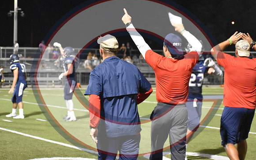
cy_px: 76
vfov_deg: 12.1
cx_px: 127
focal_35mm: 108
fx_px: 753
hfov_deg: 19.3
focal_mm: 70
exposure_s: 1/125
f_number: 4.5
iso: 8000
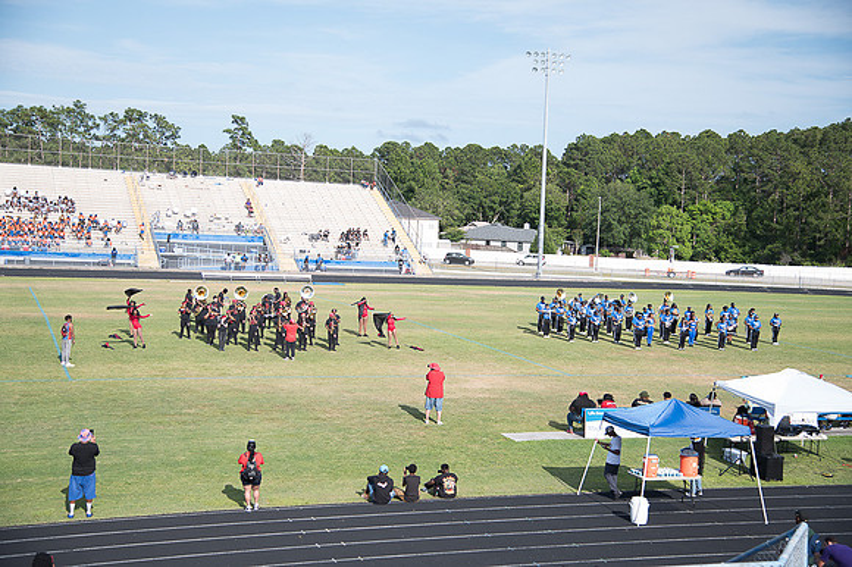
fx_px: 1183
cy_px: 284
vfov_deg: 27.0
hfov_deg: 39.6
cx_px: 426
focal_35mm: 50
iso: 100
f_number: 4
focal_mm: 50
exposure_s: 1/200
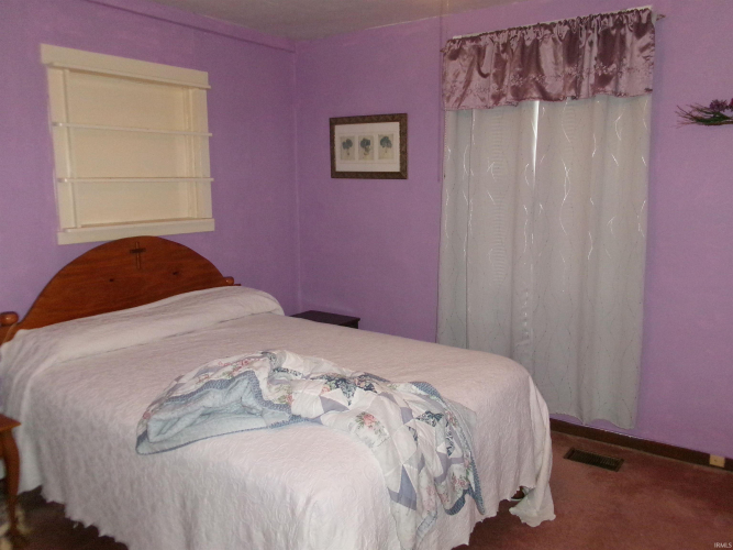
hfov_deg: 63.5
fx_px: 593
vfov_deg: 49.7
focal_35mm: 28
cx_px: 366
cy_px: 275
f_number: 3.9
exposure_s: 1/34
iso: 640
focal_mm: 5.1
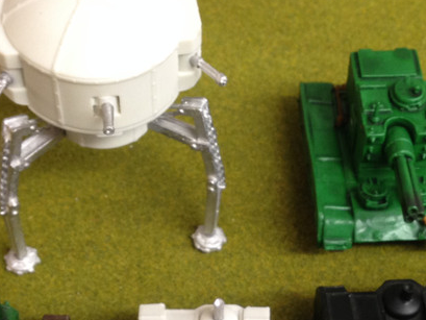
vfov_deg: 16.8
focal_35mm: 86
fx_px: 1059
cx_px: 283
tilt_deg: -57.4
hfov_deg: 22.7
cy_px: 311
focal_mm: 4.12
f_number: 2.4
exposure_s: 1/20
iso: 80
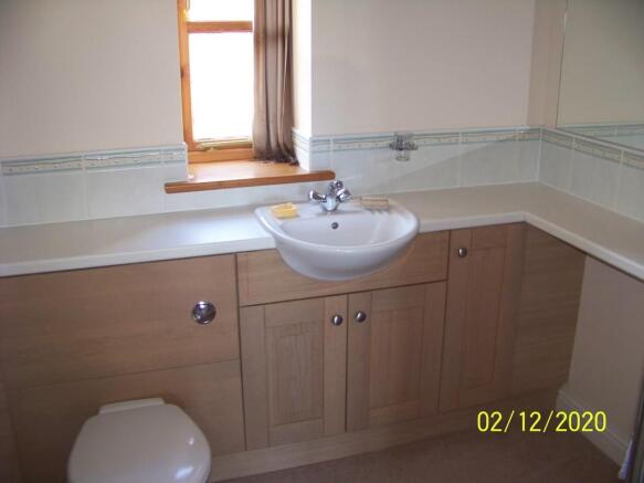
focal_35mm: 36
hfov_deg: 51.4
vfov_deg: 39.6
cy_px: 242
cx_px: 322
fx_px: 670
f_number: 2.8
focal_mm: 5.85
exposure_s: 1/20
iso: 200
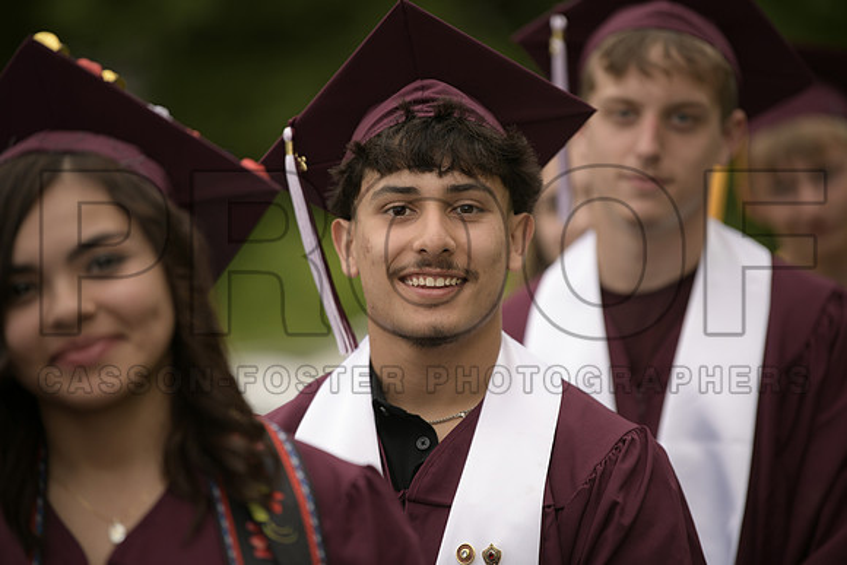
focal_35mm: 185
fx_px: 4353
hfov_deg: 11.1
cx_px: 424
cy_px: 282
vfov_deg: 7.4
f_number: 2.8
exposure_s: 1/250
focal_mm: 185
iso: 200
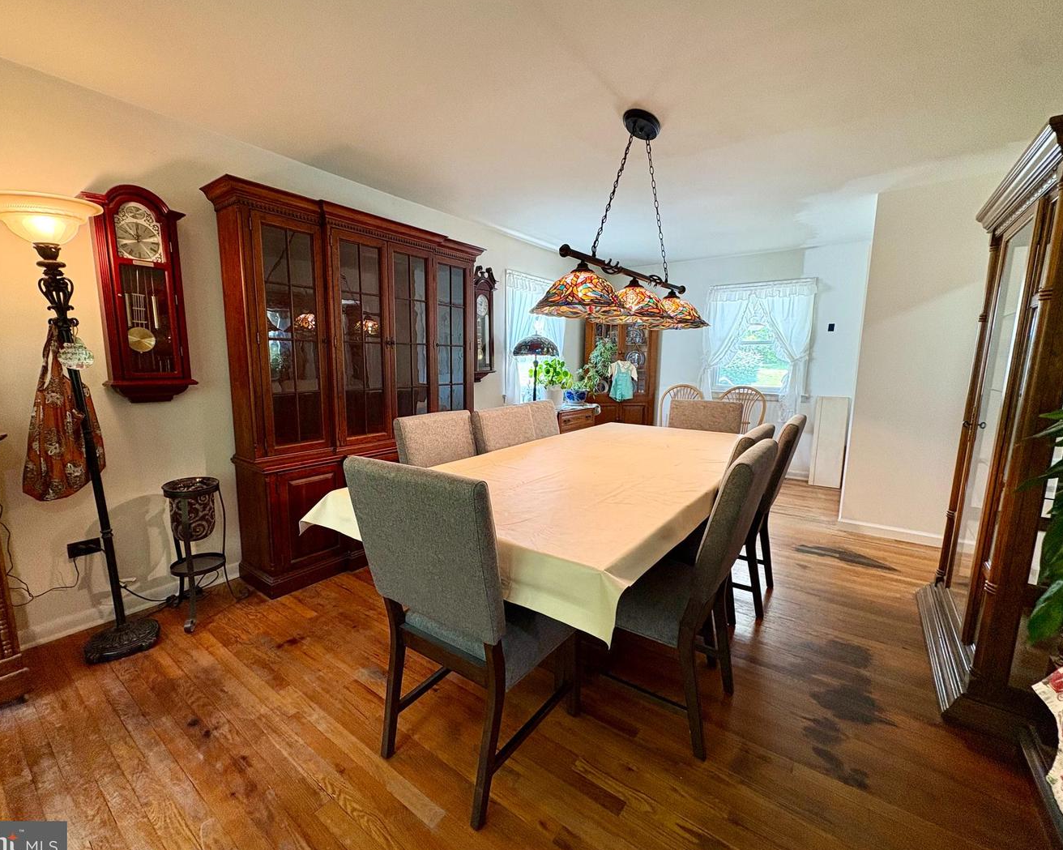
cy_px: 430
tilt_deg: -7.0
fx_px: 472
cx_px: 508
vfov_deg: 84.0
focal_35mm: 15
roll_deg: +0.2
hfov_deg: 96.7
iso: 160
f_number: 2.2
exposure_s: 1/60
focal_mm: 2.22
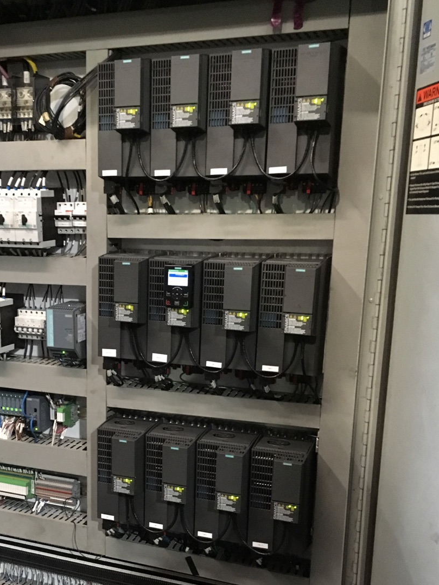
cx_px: 124
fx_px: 727
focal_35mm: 43
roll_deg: -0.7
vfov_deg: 43.4
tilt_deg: -14.2
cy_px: 381
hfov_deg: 33.1
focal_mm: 4.15
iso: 320
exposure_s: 1/15
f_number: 2.2
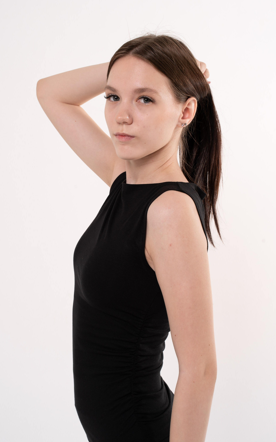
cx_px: 129
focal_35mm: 83
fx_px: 999
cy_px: 206
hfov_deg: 15.7
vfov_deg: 24.9
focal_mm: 75
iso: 100
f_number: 10
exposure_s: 1/125
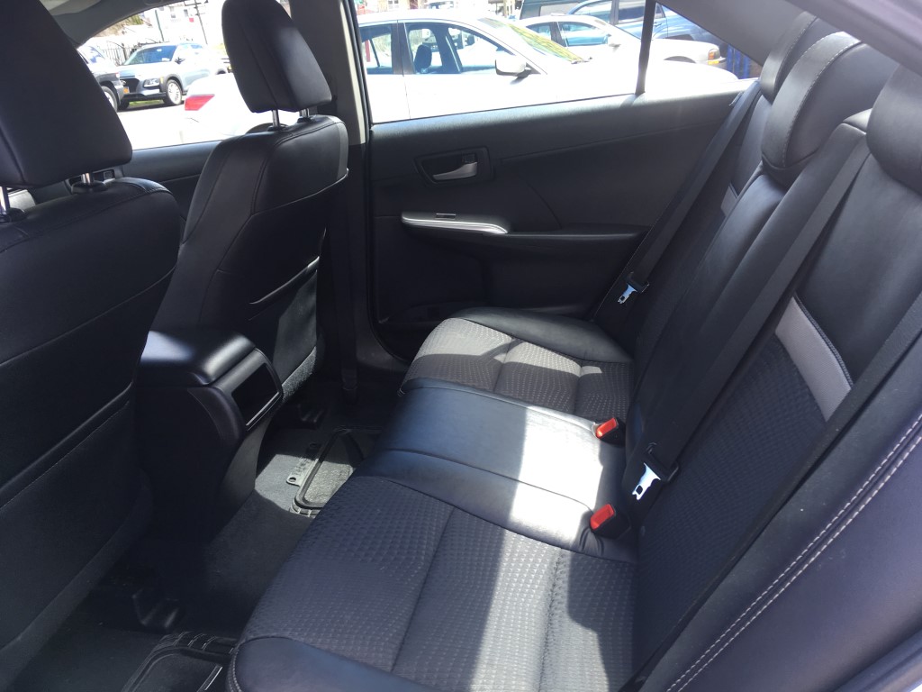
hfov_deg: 61.7
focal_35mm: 29
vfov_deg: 48.2
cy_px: 346
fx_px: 772
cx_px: 461
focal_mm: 4.15
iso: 25
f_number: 2.2
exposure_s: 1/60
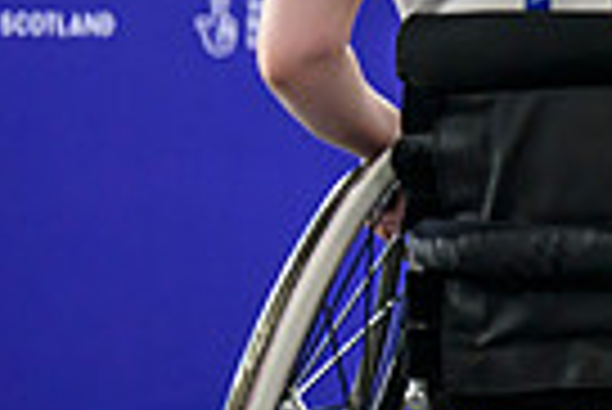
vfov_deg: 1.9
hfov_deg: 2.8
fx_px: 12338
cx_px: 1296
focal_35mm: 725
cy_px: -25
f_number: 3.2
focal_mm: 170
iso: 2500
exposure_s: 1/1600
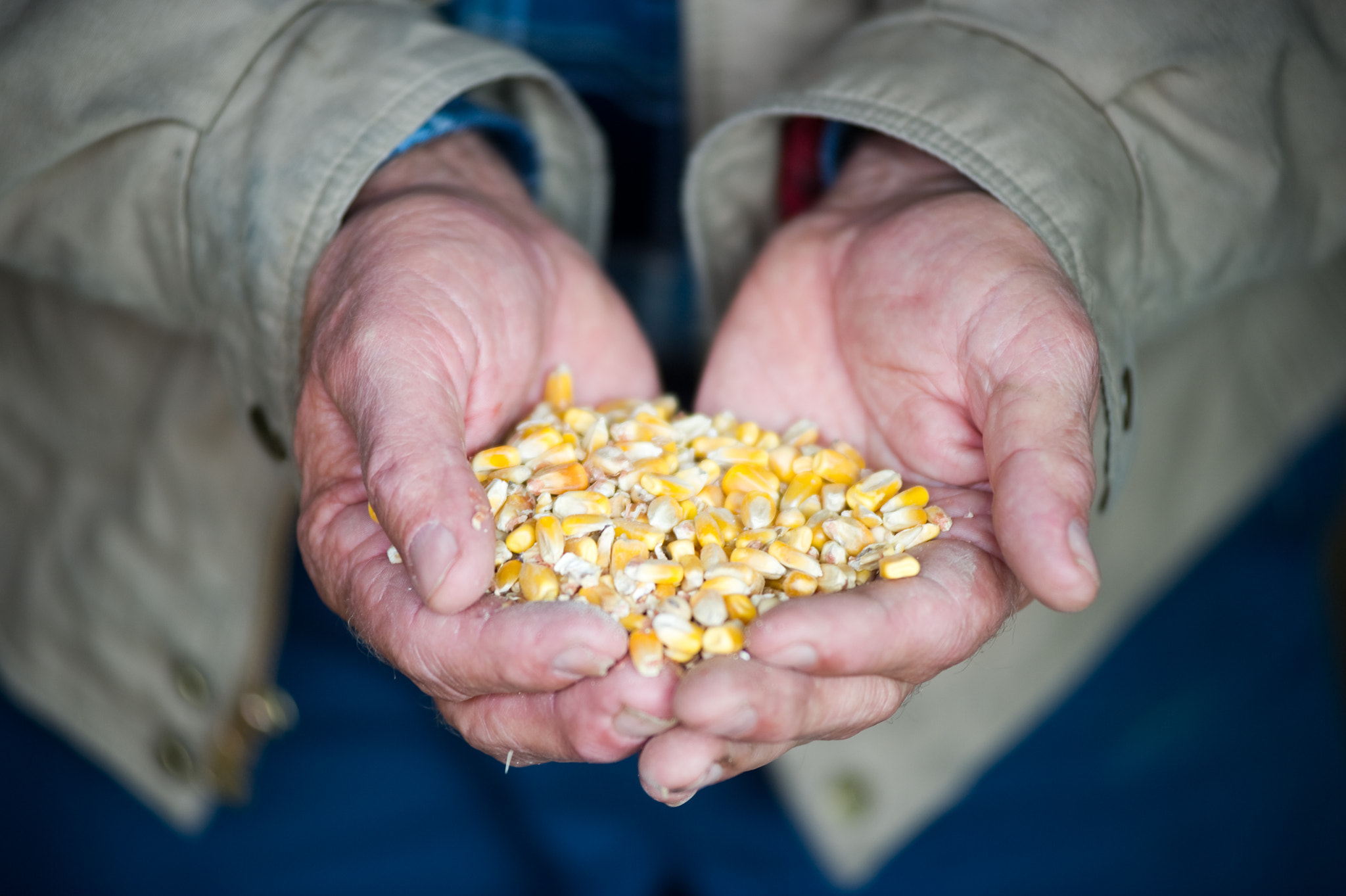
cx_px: 673
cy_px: 448
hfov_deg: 13.3
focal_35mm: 155
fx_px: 5792
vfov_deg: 8.8
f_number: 2.8
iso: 220
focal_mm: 155
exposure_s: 1/125
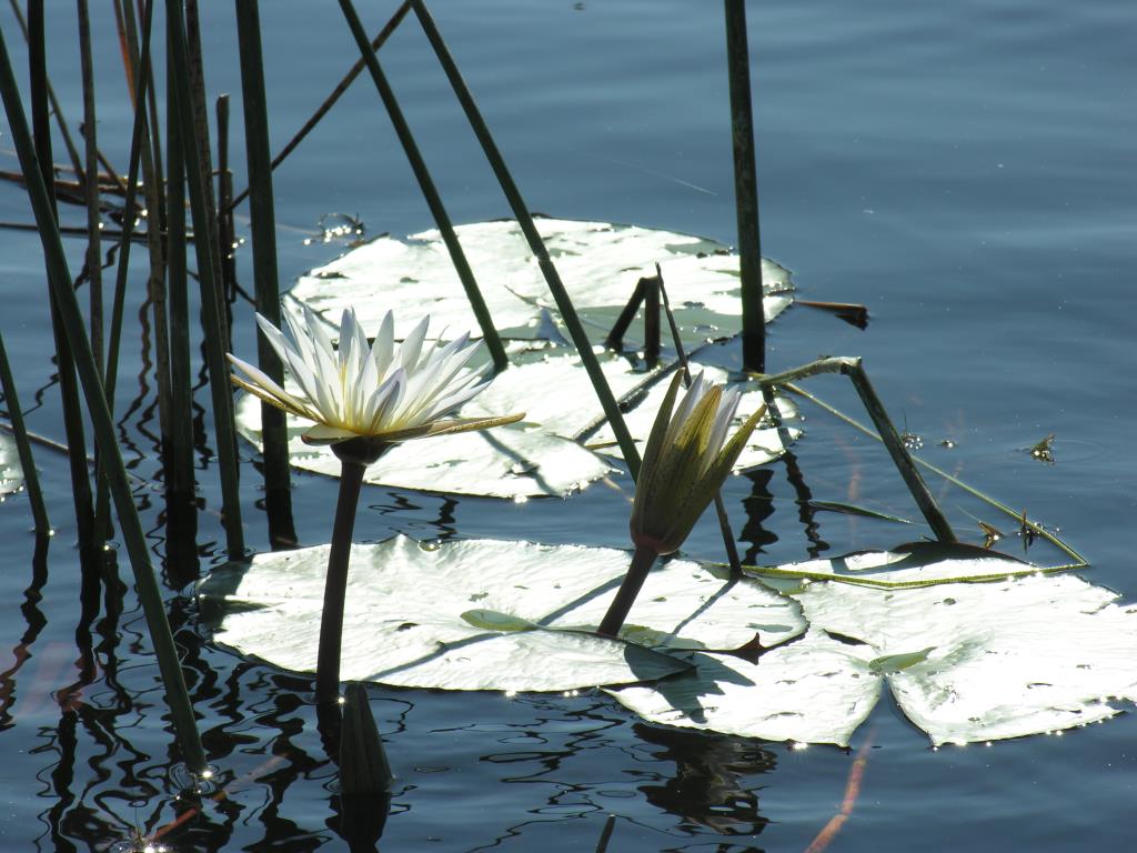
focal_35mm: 350
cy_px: 426
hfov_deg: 5.7
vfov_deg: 4.2
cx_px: 568
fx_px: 11496
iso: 50
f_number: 7.4
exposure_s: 1/256
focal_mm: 89
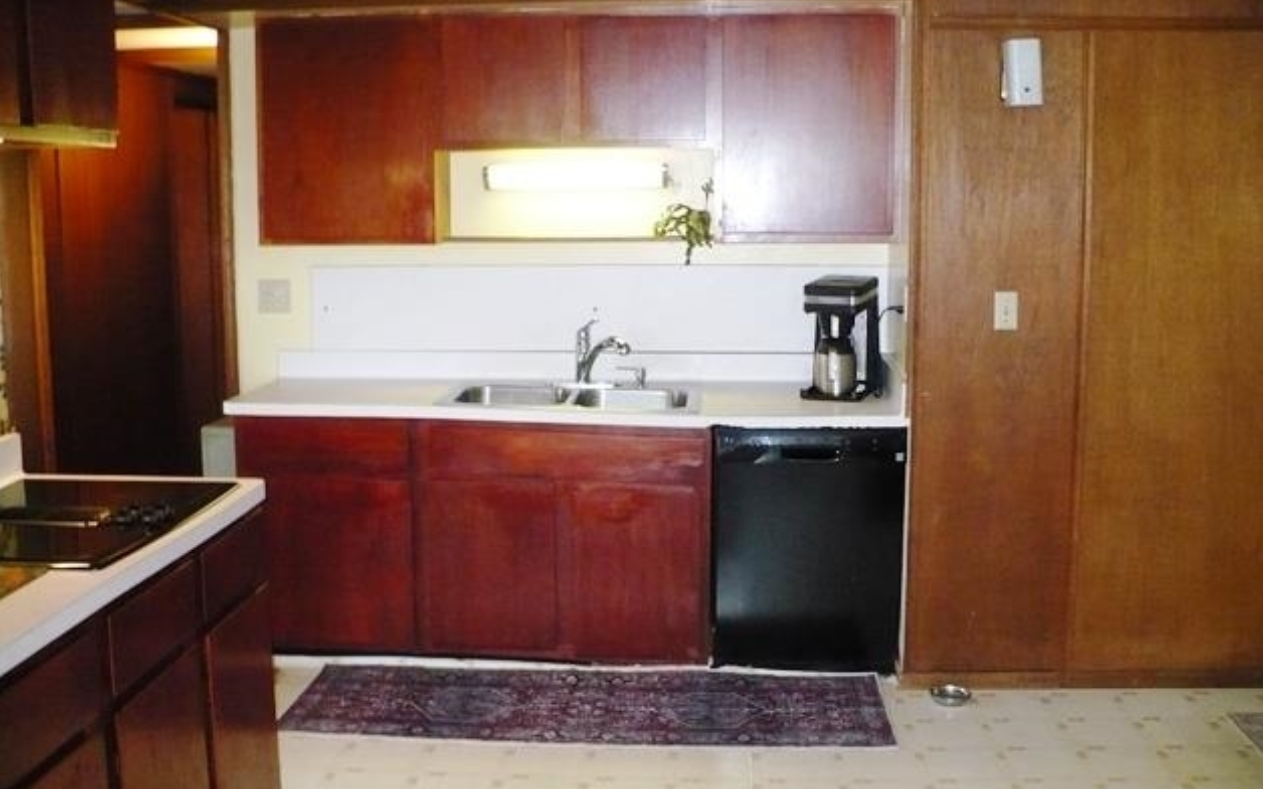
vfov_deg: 32.0
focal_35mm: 40
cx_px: 642
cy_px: 419
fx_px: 1376
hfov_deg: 49.3
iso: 400
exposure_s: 1/30
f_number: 2.8
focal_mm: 6.1
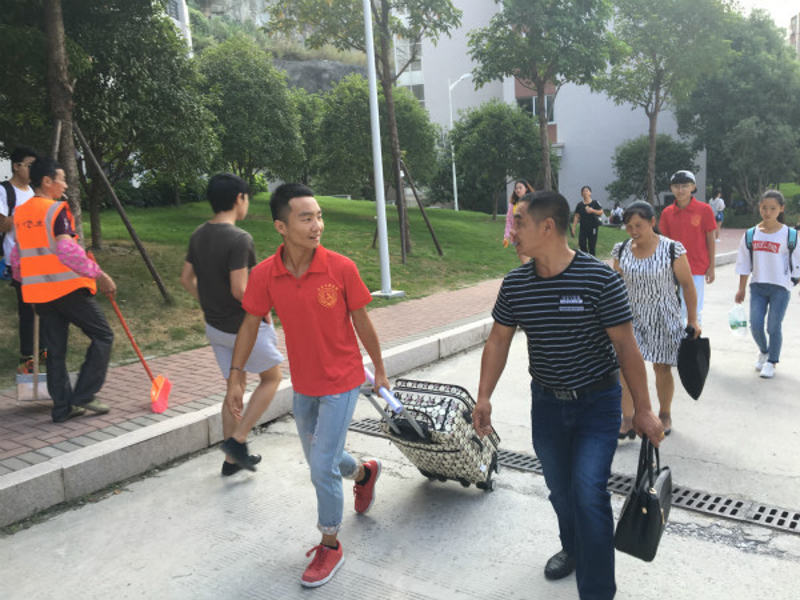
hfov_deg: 61.7
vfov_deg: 48.2
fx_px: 670
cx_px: 400
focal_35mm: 29
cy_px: 300
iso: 25
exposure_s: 1/144
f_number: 2.2
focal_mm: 4.15
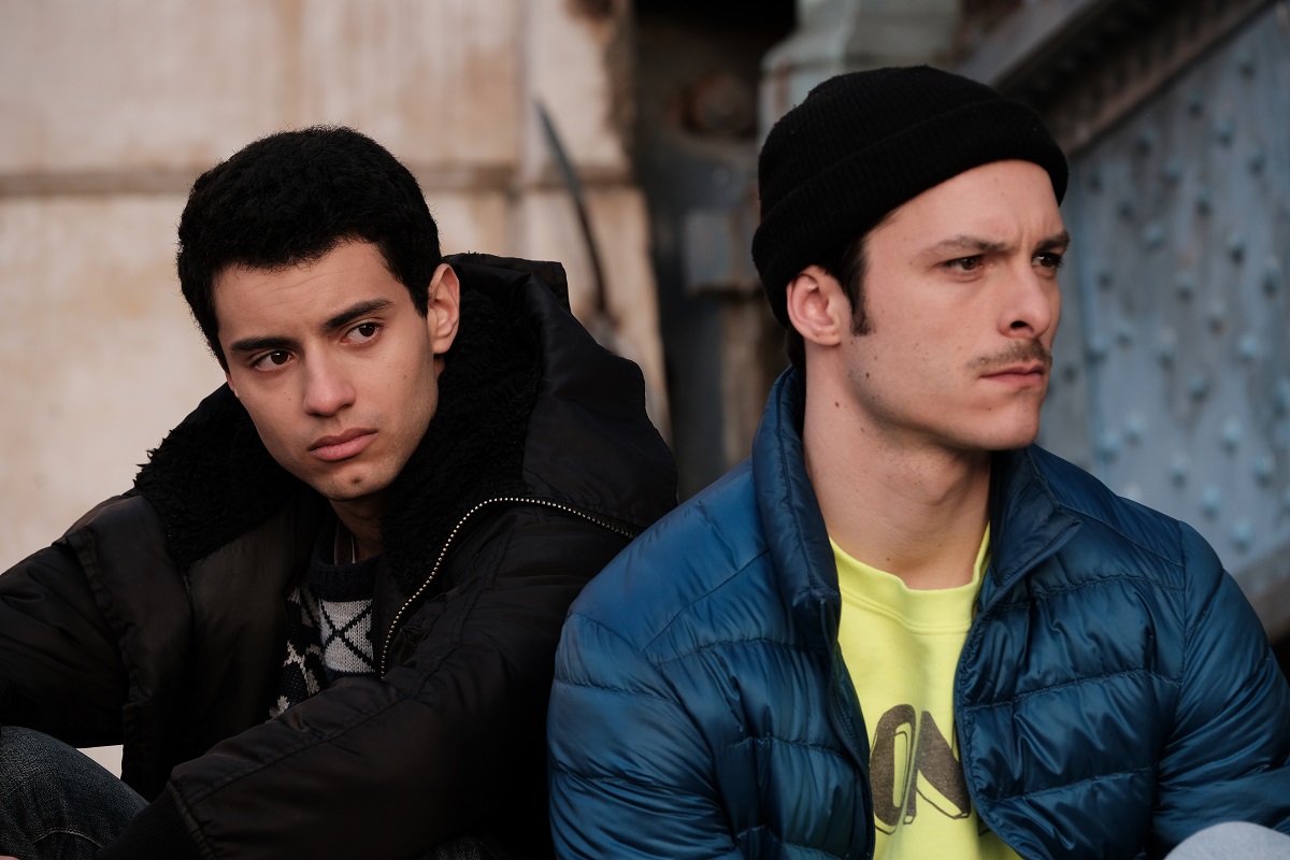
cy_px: 430
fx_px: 6664
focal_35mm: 186
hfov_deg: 11.1
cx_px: 645
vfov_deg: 7.4
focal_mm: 124.3
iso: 400
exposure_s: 1/160
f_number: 5.6
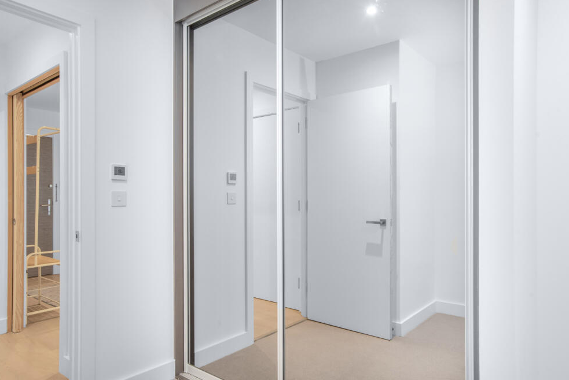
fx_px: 395
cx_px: 288
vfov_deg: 51.4
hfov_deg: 71.5
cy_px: 194
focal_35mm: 25
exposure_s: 1/2.5
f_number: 11
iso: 250
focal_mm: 24
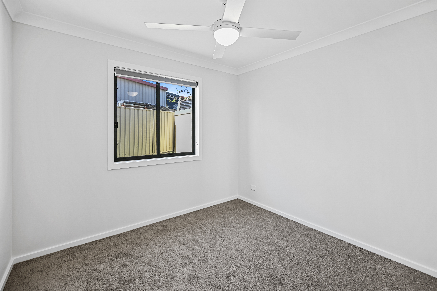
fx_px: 182
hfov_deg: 100.4
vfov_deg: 77.2
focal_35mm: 15
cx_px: 222
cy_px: 136
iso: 100
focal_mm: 14
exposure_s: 1/10
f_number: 4
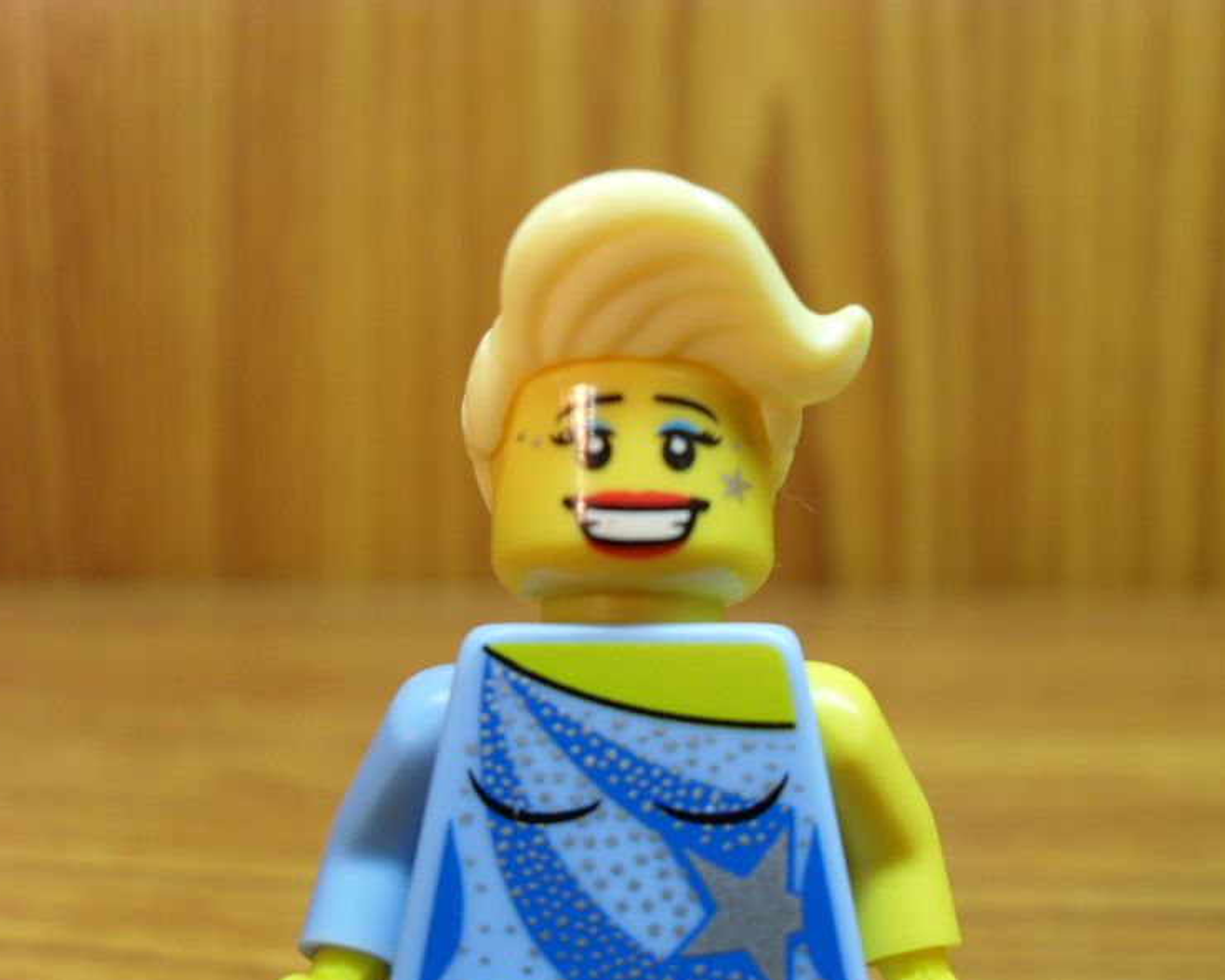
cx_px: 637
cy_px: 494
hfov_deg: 49.1
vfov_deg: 40.1
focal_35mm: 37
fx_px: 1341
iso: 200
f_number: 2.8
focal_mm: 6.2
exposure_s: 1/30
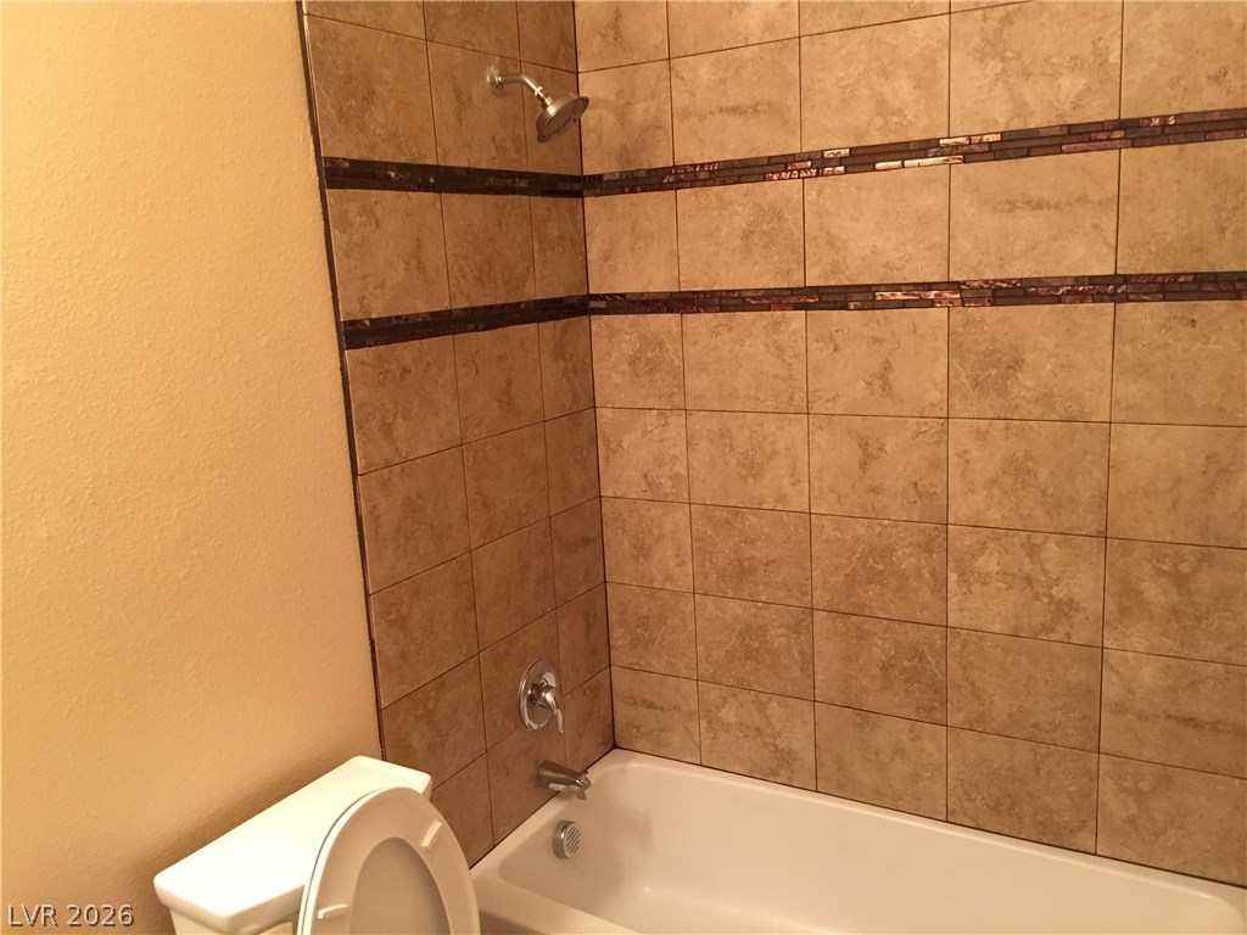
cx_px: 624
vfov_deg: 48.2
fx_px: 1045
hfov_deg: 61.7
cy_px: 468
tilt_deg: -10.0
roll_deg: +2.6
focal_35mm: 29
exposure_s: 1/10
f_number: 2.2
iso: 100
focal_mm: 4.15
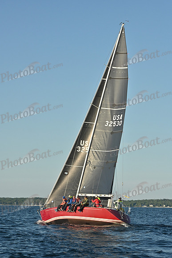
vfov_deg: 19.5
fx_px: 752
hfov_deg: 13.0
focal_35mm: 105
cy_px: 129
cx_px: 86
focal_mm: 105
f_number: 14
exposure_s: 1/1000
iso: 800
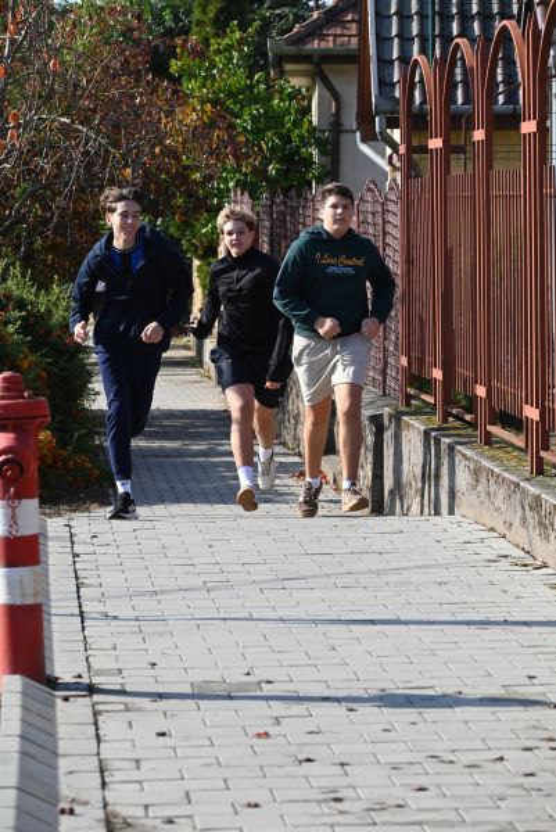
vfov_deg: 13.7
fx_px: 3469
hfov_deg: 9.2
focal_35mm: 150
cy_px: 416
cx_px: 278
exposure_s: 1/1600
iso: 1600
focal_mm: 150
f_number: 10
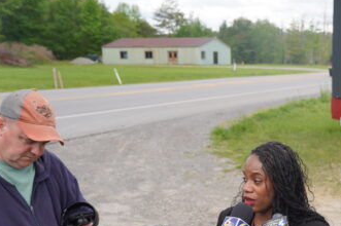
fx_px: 596
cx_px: 307
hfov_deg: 30.5
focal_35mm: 63
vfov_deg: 20.9
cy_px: 216
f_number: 4
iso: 100
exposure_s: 1/200
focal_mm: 31
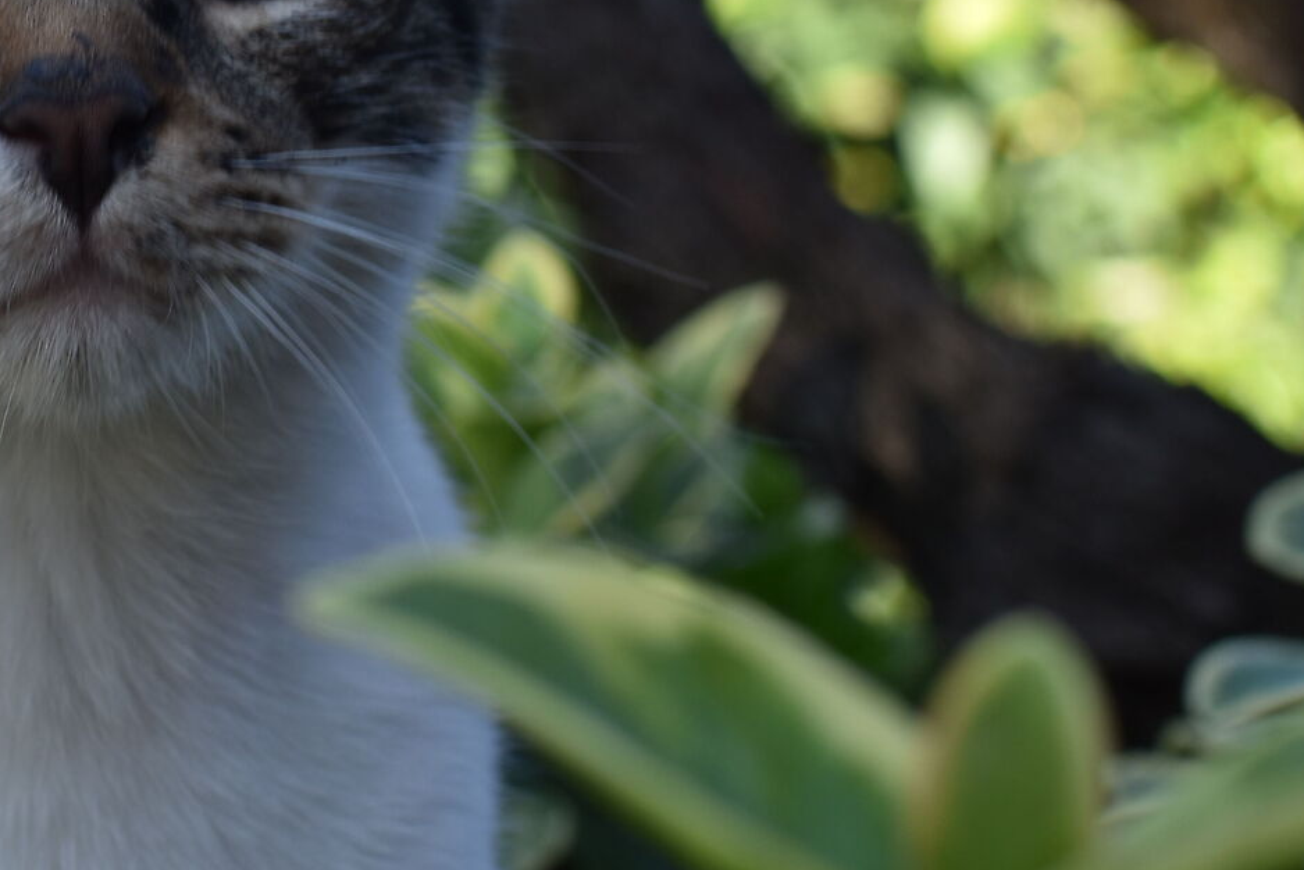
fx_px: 4865
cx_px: -11
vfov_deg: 10.2
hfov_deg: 15.0
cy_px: 193
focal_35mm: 134
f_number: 5.6
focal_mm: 35
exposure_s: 1/160
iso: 100
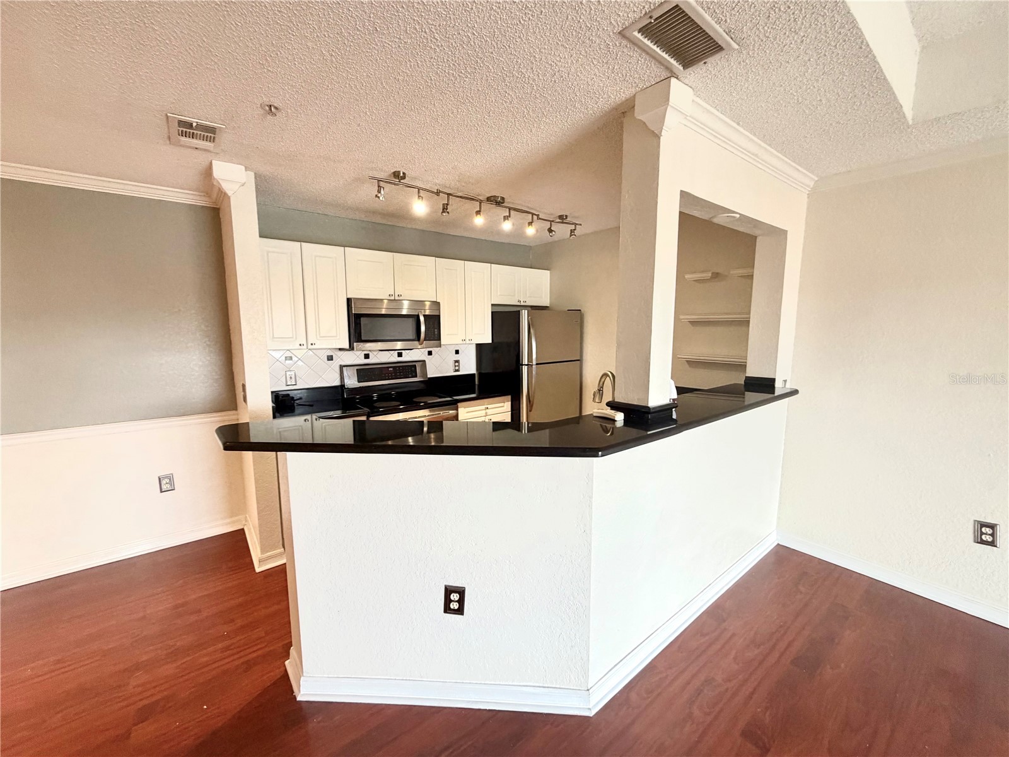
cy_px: 378
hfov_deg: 102.1
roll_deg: +0.9
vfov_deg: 85.7
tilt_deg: -8.0
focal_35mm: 14
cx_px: 504
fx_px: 408
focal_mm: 2.22
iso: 320
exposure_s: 1/120
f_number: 2.2
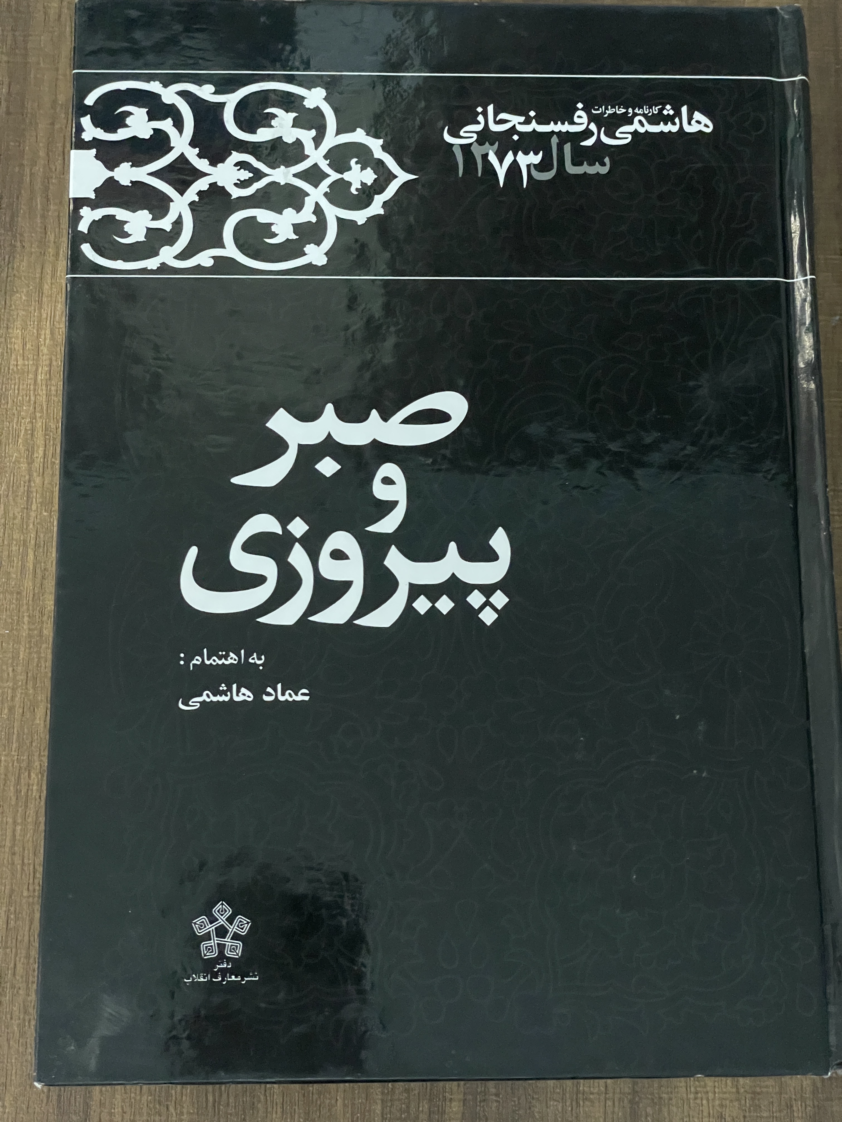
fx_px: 1686
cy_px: 561
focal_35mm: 52
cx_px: 421
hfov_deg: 28.0
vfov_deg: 36.8
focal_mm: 6
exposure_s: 1/30
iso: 1250
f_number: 2
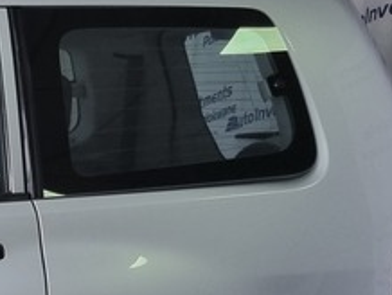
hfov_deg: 13.6
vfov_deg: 12.1
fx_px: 1383
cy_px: 282
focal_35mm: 122
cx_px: -405
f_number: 1.8
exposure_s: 1/100
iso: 100
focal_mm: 5.4
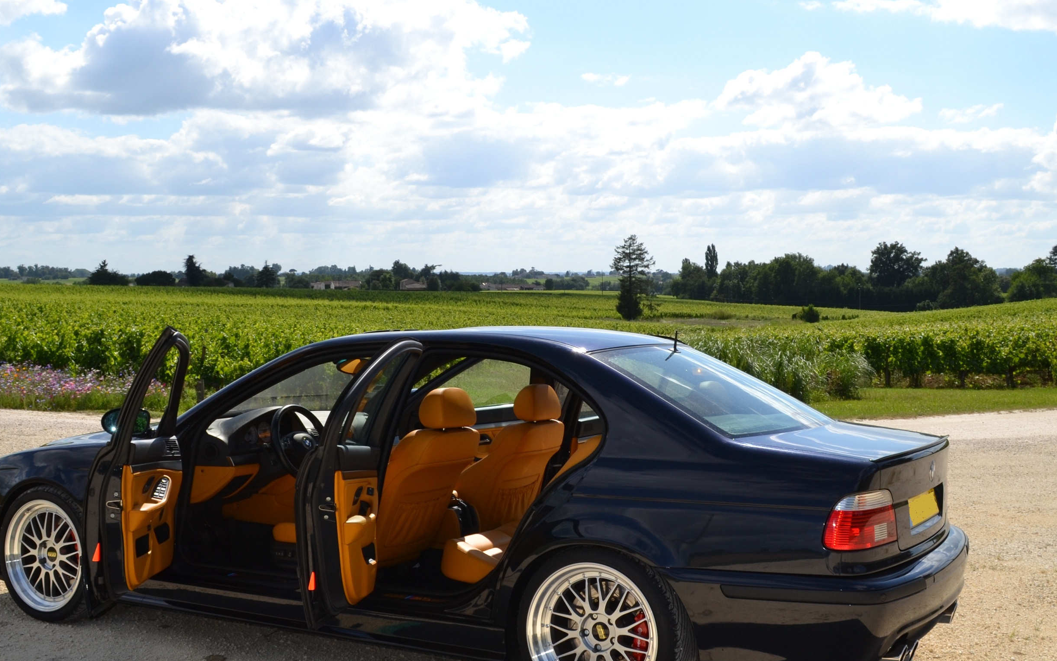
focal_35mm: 46
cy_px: 357
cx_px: 534
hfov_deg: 43.5
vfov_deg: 28.0
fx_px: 1325
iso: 100
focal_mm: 20
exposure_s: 1/200
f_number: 10
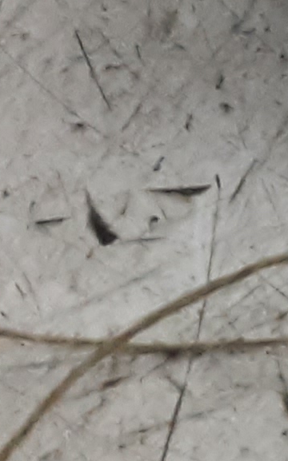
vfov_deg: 12.9
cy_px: 226
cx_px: 1294
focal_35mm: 162
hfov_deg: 6.1
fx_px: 2037
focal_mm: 2.91
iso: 125
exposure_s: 1/50
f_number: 1.9
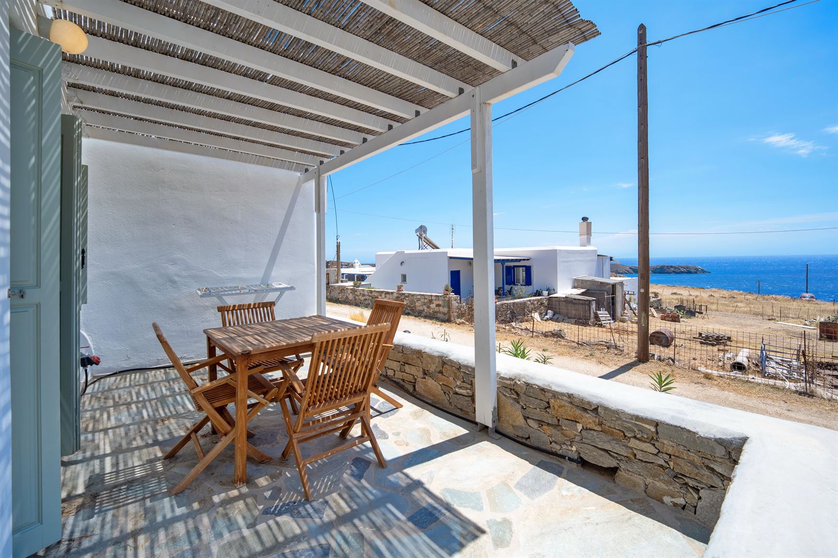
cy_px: 279
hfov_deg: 104.3
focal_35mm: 14
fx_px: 326
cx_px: 419
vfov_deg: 81.1
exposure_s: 1/400
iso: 100
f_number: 8
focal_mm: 14
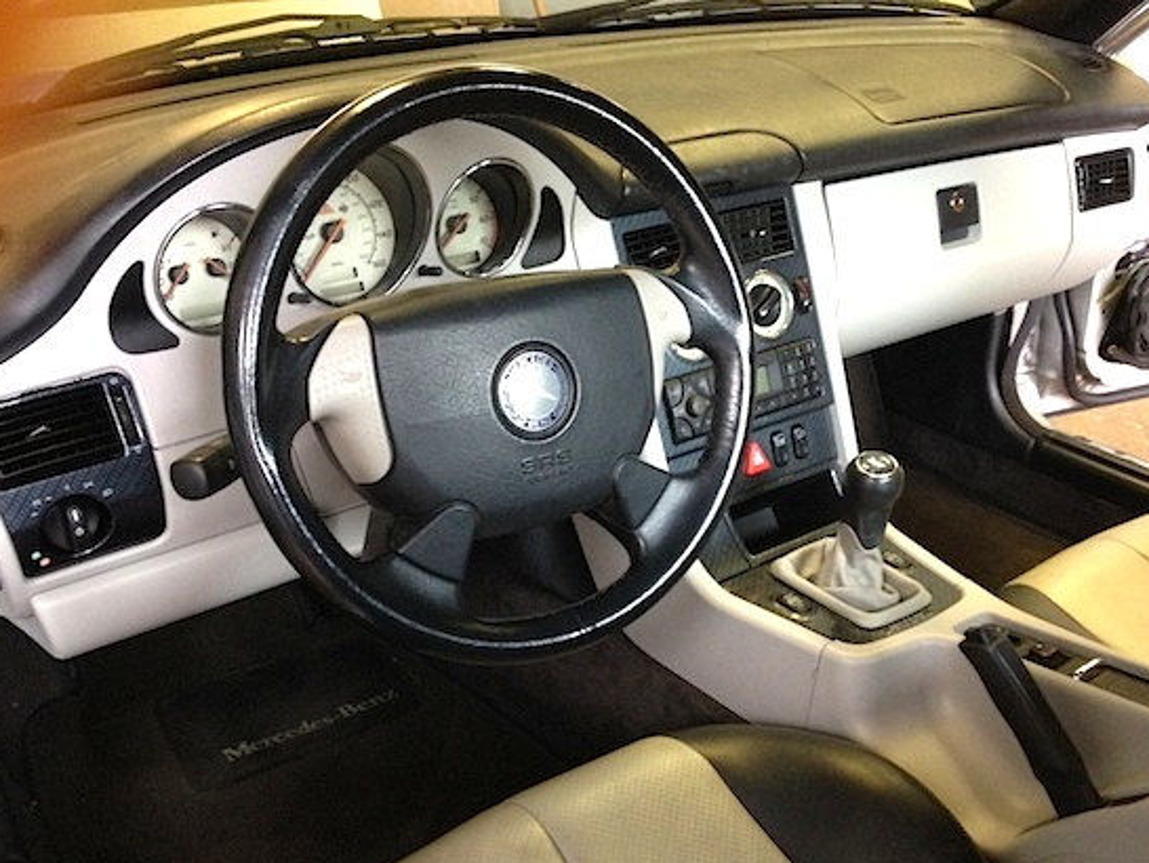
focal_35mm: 41
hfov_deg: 45.7
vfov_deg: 35.1
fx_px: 1362
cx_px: 629
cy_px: 501
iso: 250
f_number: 2.4
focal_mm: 4.28
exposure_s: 1/20
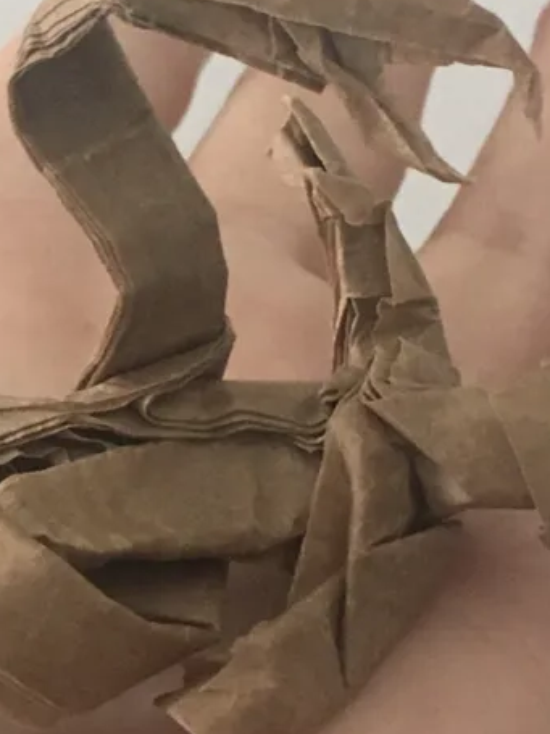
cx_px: 158
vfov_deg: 19.3
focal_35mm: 102
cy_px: 389
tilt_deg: -16.6
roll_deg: +3.3
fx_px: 2162
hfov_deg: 14.5
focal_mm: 4.15
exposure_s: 1/33
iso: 250
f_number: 2.2
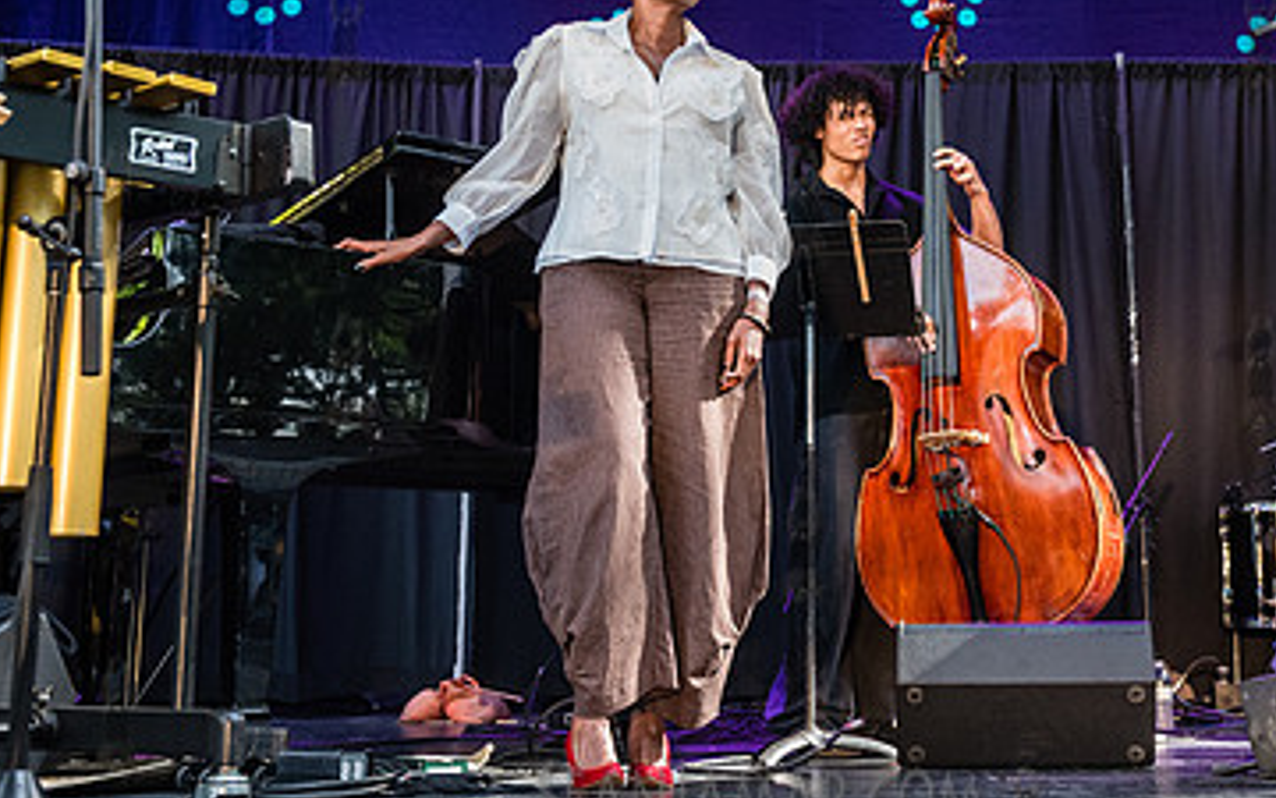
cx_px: 801
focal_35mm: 53
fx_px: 1843
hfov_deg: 37.9
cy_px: 197
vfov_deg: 24.1
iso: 2500
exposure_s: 1/800
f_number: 4
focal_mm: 32
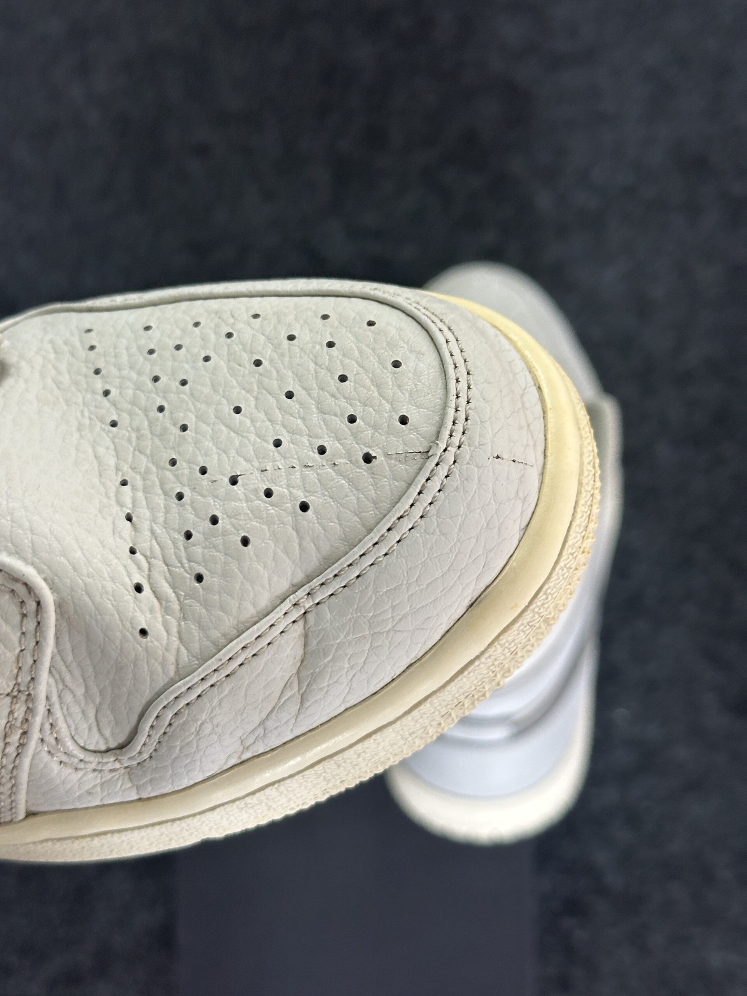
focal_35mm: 48
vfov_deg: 39.7
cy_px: 498
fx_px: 1381
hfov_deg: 30.3
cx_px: 374
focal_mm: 6.86
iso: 100
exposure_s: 1/50
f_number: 1.78
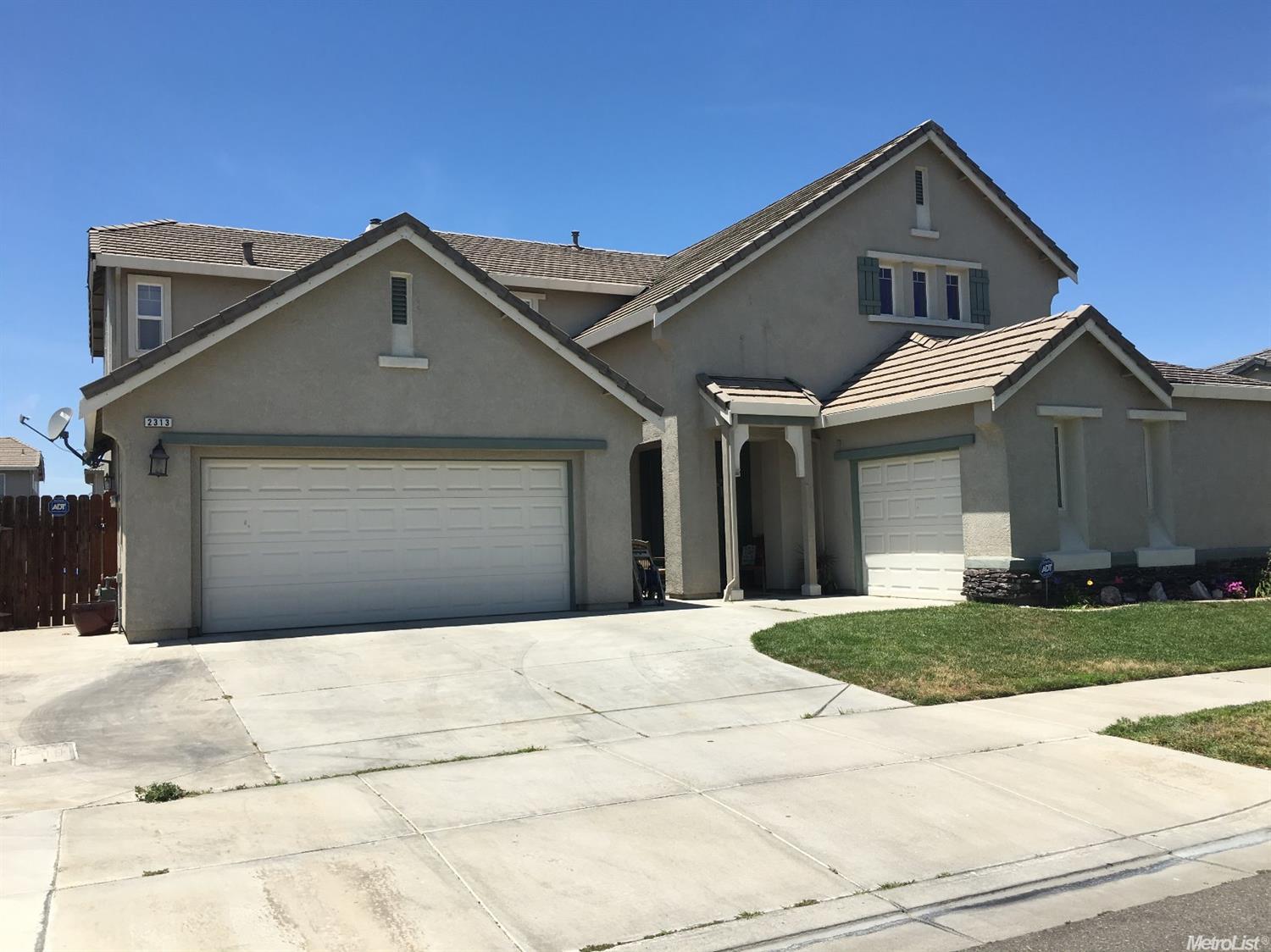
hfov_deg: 61.7
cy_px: 476
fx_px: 1064
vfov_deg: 48.2
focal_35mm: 29
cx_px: 636
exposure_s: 1/1789
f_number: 2.2
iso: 25
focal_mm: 4.15
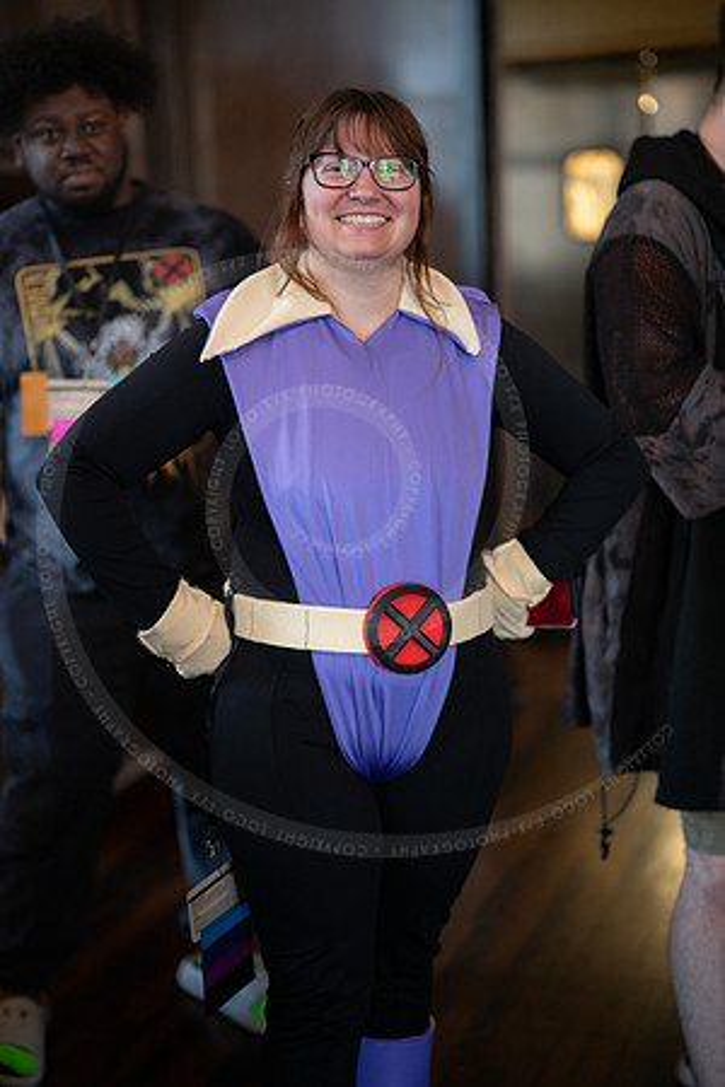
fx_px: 1510
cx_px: 362
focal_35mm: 50
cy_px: 544
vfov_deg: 39.6
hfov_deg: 27.0
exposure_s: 1/200
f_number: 1.2
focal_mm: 50
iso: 640
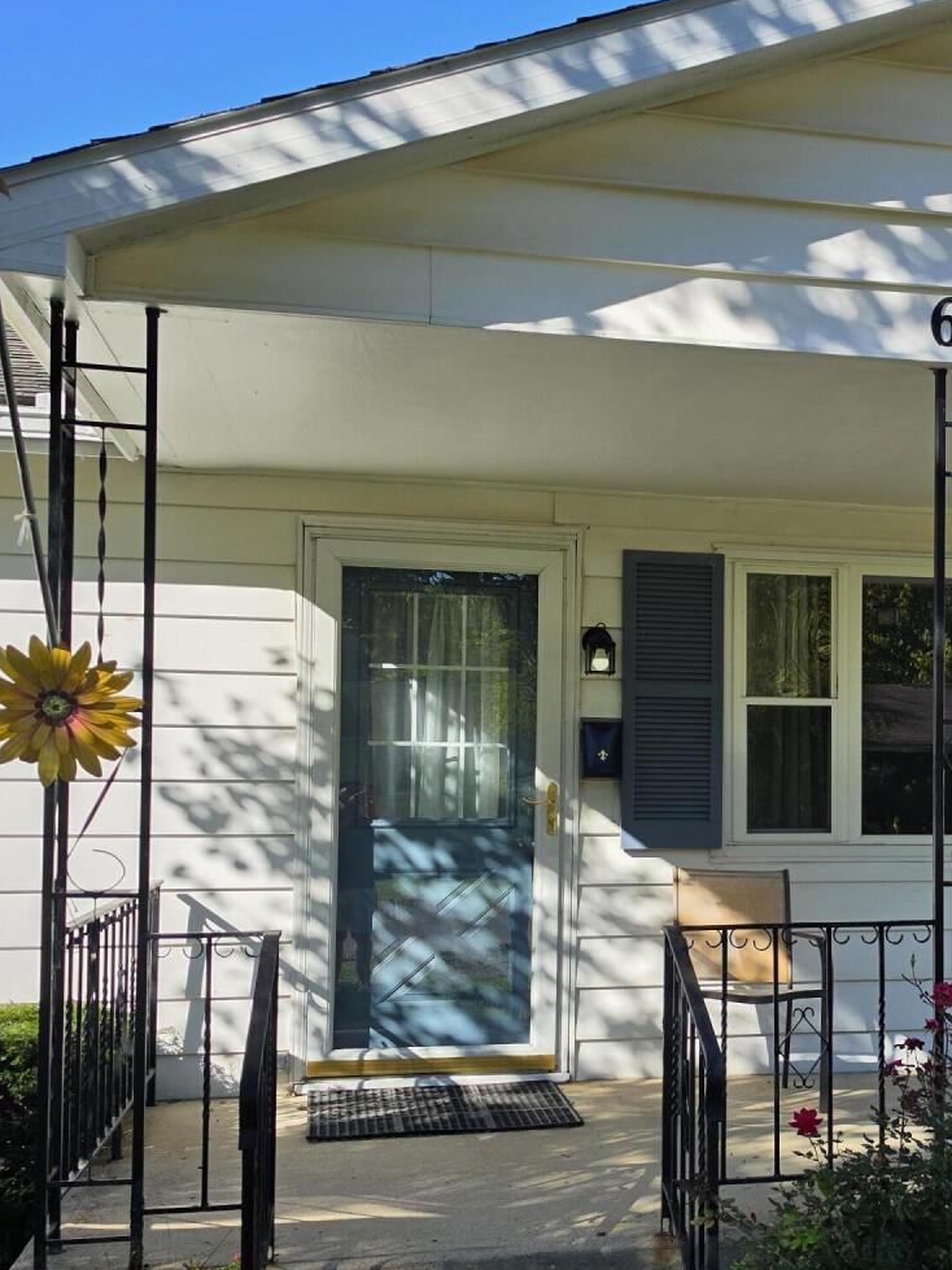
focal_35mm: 47
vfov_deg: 40.2
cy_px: 774
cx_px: 857
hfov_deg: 29.6
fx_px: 1724
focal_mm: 6.5
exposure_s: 1/6571
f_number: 1.4
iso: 64
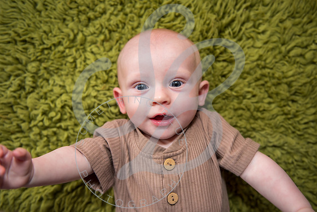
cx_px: 170
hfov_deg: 50.7
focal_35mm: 38
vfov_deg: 35.1
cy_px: 114
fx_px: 334
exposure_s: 1/125
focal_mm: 32
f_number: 2.8
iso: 200
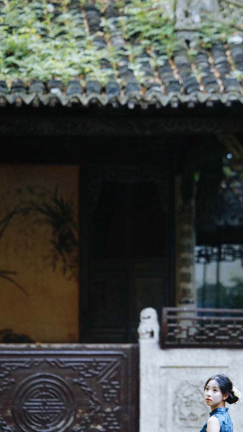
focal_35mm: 222
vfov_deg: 9.7
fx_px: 2545
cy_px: 239
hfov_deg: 5.5
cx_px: 188
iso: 1250
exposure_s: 1/200
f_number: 2.8
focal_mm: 142
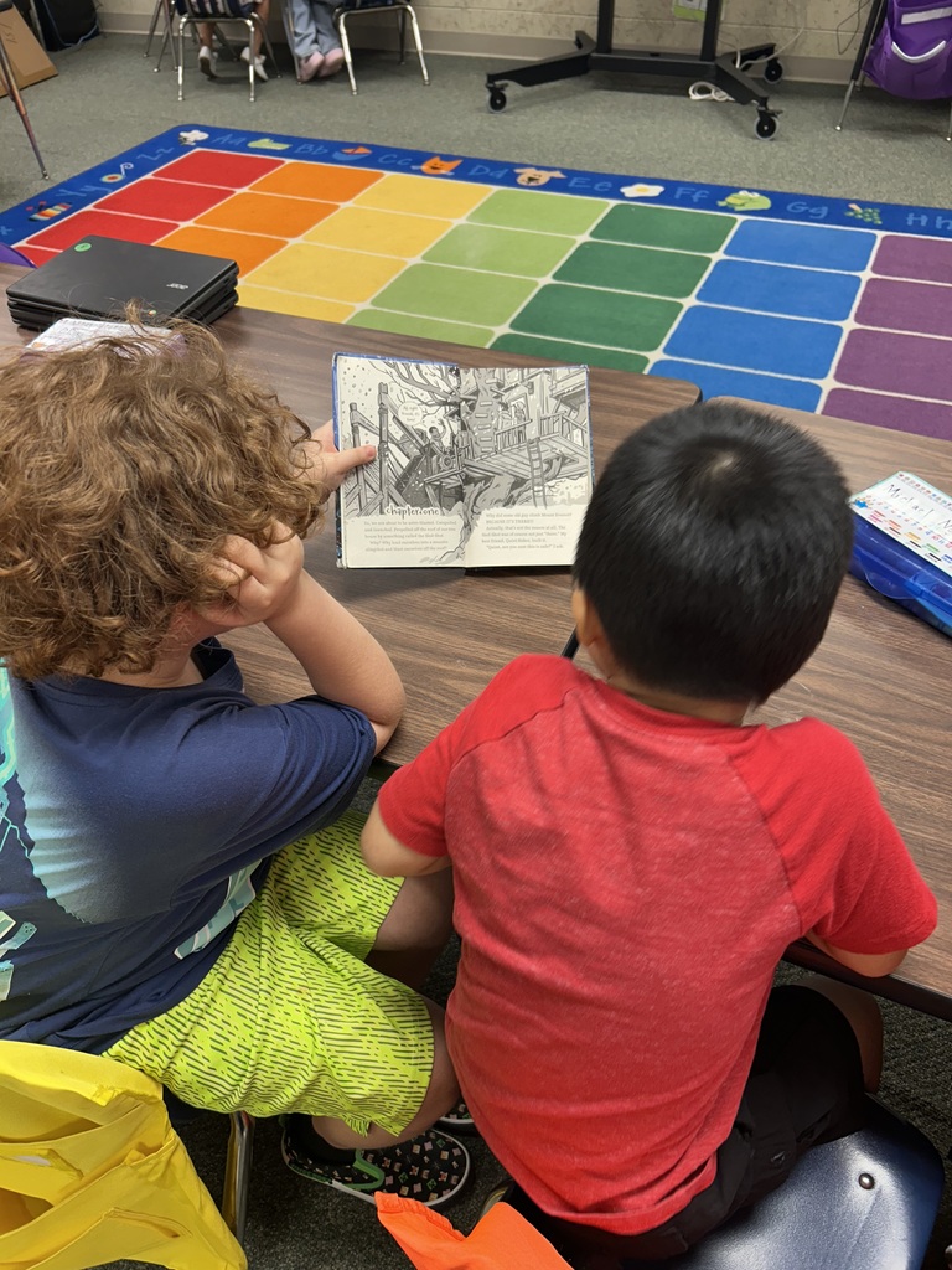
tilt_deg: -44.3
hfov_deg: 53.1
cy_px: 635
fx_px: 953
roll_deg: +3.1
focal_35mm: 26
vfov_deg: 67.3
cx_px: 476
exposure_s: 1/60
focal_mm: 5.7
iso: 80
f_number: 1.5
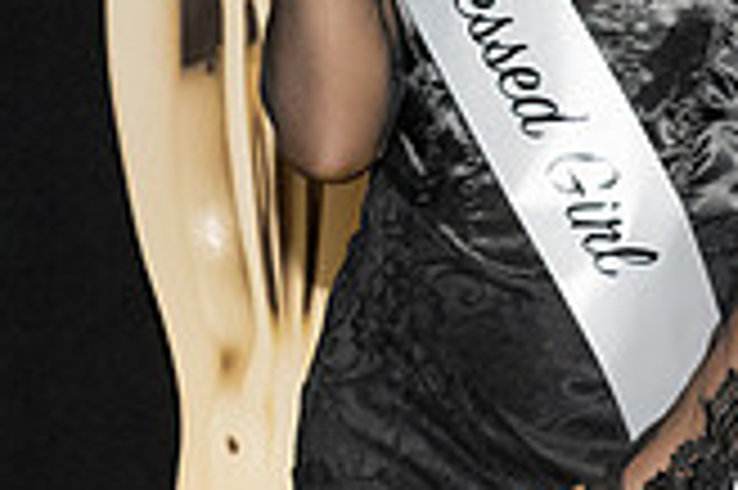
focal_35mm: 147
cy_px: 344
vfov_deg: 9.3
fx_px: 3010
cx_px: 1040
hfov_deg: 13.3
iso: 6400
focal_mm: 27.5
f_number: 5.6
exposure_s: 1/125
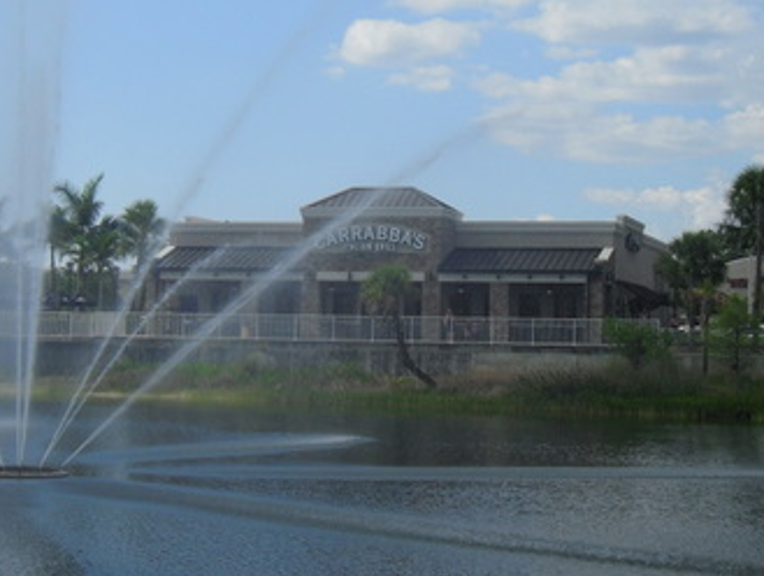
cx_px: 385
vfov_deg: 23.3
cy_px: 257
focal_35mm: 63
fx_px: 1393
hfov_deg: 30.7
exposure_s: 1/180
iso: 80
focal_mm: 8.2
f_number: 10.6
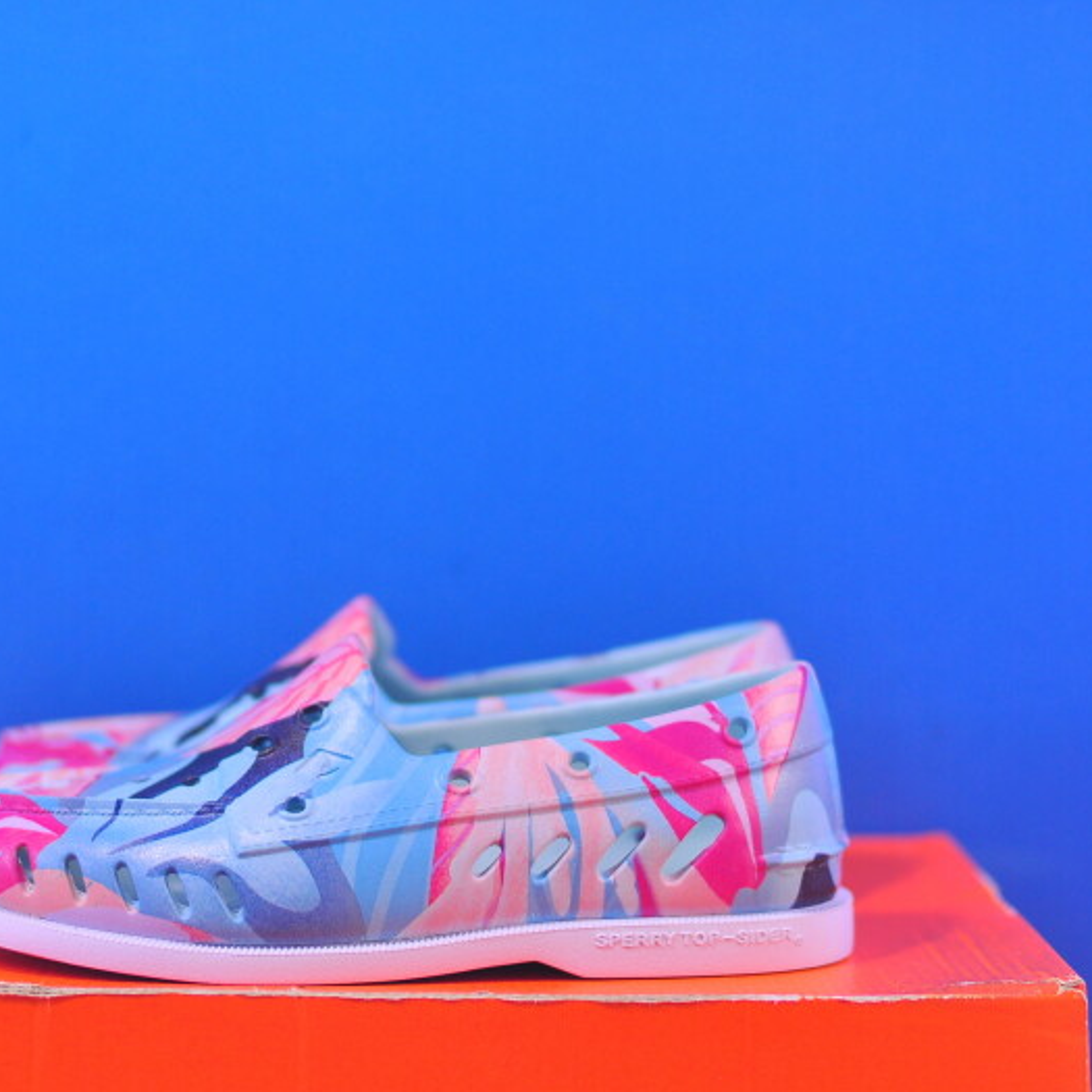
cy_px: 550
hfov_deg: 17.9
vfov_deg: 17.9
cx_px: 389
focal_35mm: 97
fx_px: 3462
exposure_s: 1/320
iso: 250
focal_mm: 50
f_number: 2.2
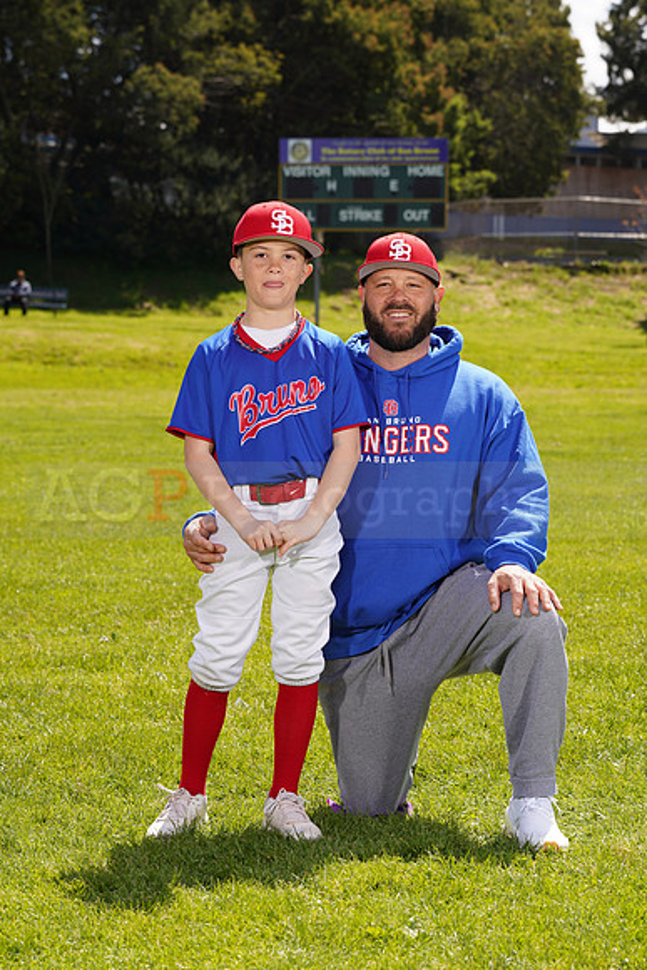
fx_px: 2694
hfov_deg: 13.7
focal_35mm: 100
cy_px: 485
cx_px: 324
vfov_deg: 20.4
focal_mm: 100
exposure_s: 1/160
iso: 100
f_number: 9
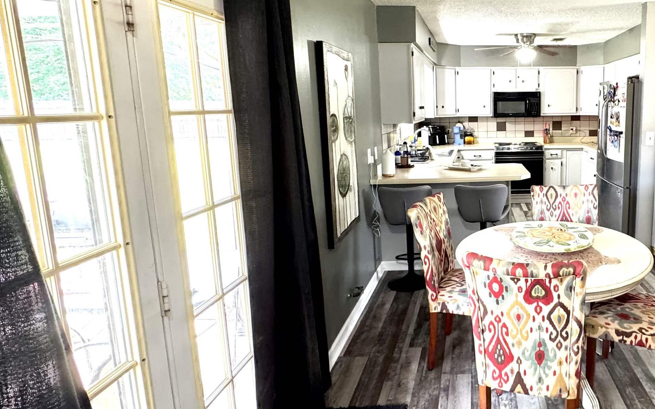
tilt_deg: -8.6
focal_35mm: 24
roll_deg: +0.3
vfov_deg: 50.8
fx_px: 428
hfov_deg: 69.4
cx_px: 499
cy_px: 169
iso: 400
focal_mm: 2.22
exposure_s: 1/60
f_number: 2.2
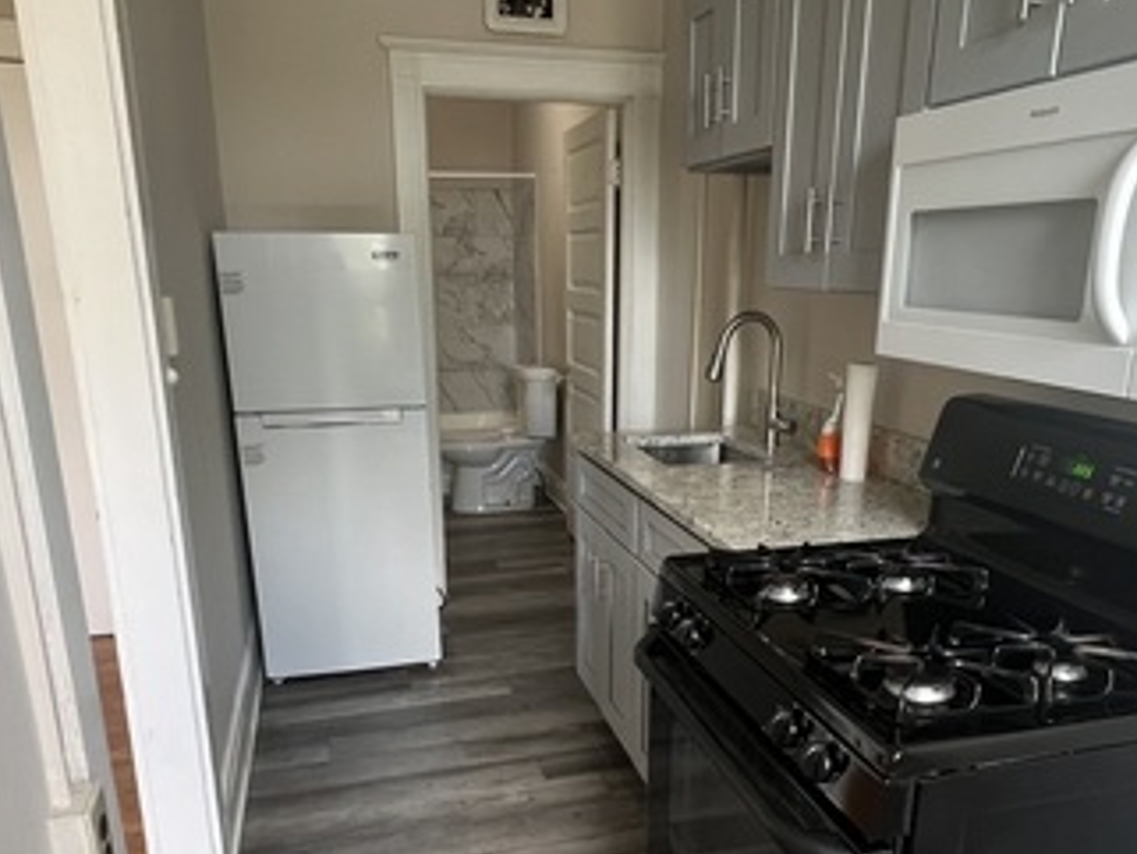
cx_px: 611
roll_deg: -1.0
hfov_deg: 65.2
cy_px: 560
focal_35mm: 27
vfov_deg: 50.6
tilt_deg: -16.7
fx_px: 887
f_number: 1.8
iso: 160
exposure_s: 1/60
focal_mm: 1.57
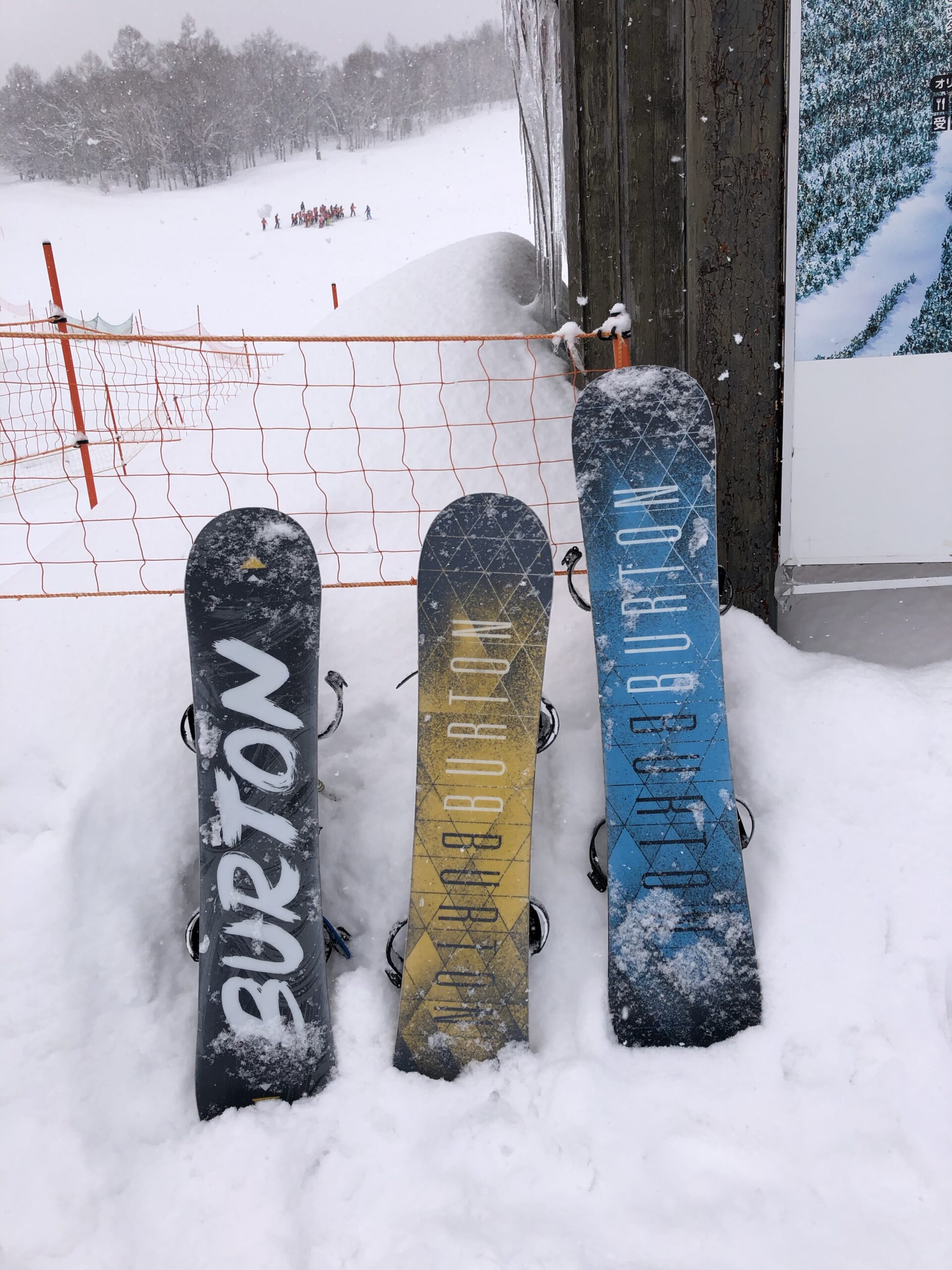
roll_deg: +2.4
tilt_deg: -15.0
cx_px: 476
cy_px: 635
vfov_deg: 63.4
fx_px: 1027
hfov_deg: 49.7
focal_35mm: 28
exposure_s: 1/1499
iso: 20
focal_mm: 3.99
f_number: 1.8
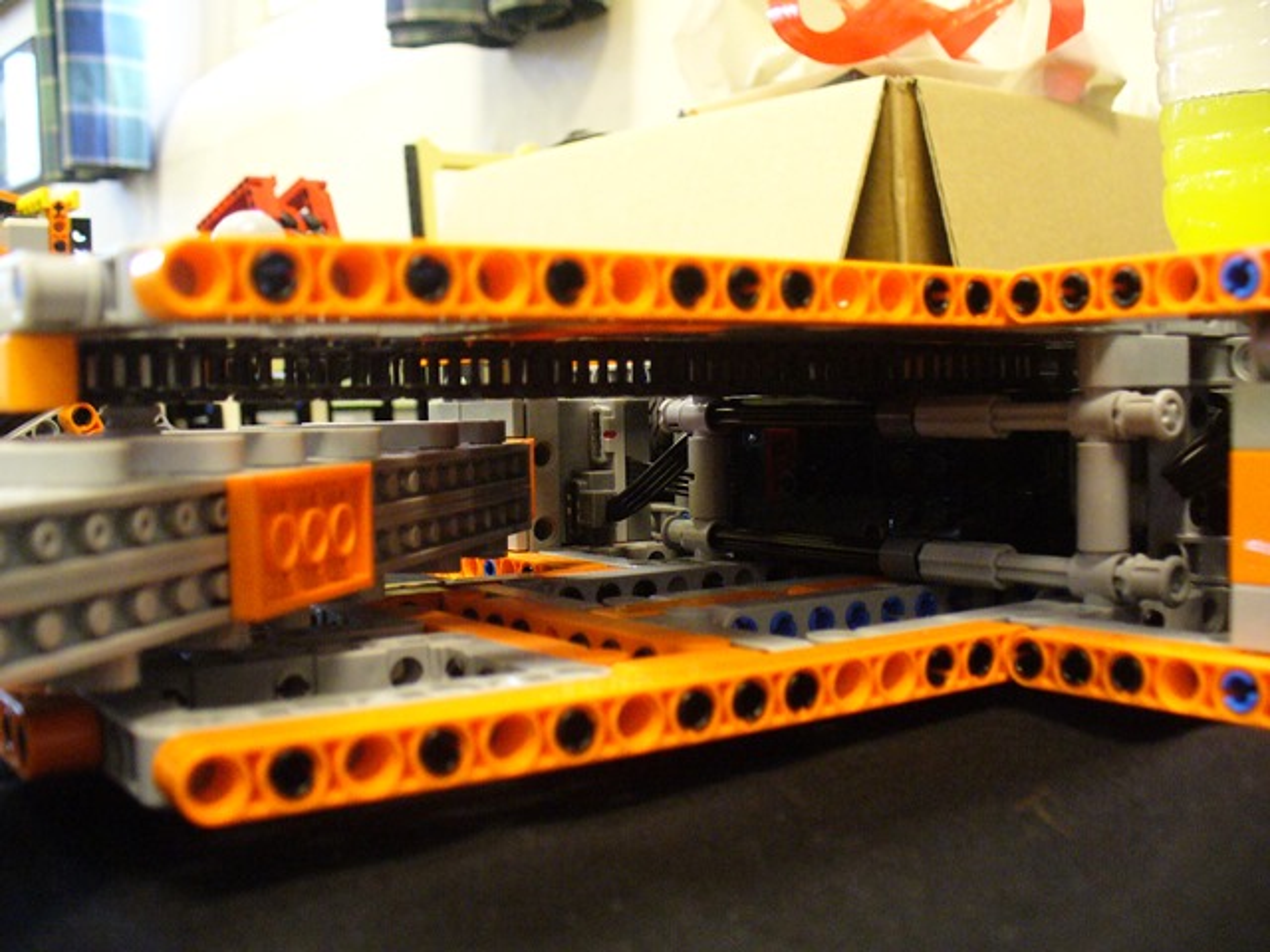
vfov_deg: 38.7
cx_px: 635
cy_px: 476
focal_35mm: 37
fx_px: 1357
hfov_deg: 50.1
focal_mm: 6.1
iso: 400
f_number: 2.8
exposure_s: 1/20
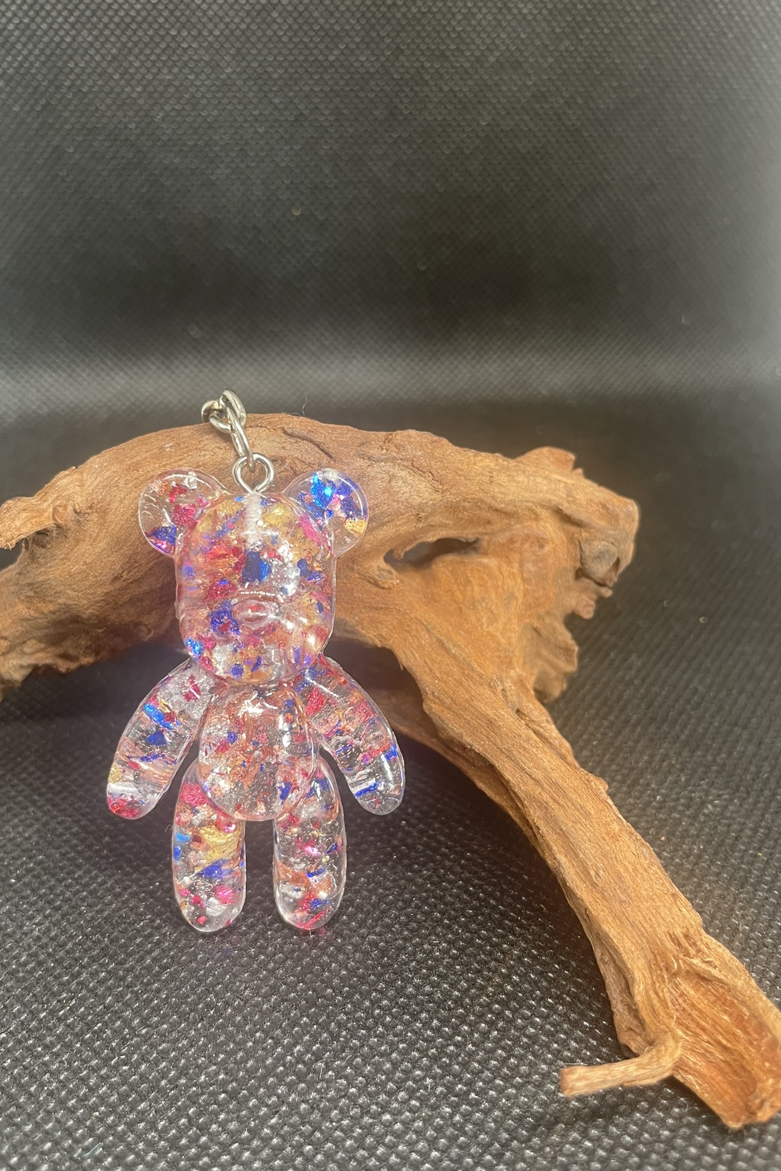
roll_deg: -0.4
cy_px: 577
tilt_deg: -35.8
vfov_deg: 65.5
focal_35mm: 28
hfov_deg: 46.3
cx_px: 335
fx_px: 911
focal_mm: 4.2
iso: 80
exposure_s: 1/50
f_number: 1.6
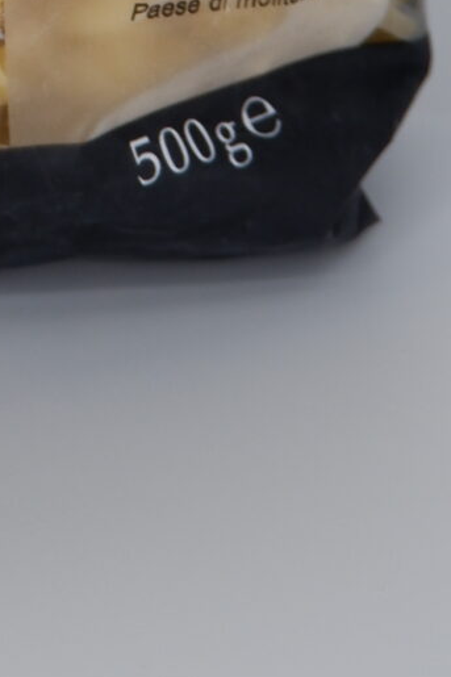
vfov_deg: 10.4
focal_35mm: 179
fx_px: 3366
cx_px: -194
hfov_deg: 7.5
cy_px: -755
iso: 200
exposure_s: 1/250
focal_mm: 24.2
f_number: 4.4
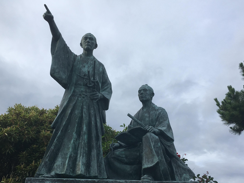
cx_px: 124
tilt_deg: +25.5
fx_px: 289
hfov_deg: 45.8
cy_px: 100
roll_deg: -1.4
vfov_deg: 35.1
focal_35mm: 41
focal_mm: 4.15
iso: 25
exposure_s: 1/1054
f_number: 2.2
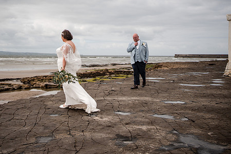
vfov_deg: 29.8
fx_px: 289
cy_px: 64
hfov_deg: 43.4
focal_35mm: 45
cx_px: 96
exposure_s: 1/8000
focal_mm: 35
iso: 100
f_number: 1.8
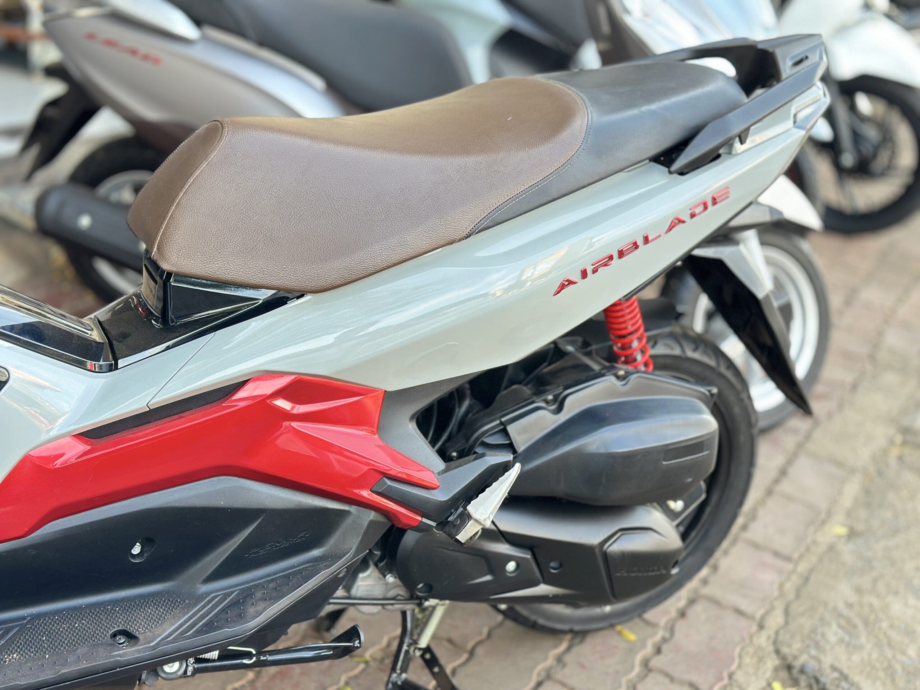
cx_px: 460
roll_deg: -4.3
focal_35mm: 48
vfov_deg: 30.3
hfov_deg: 39.7
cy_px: 345
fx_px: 1276
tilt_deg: -19.3
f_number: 1.78
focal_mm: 6.86
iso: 100
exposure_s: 1/172
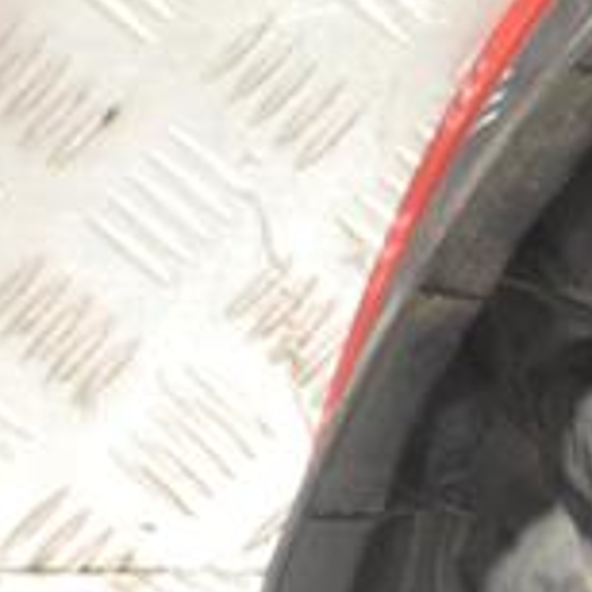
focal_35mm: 238
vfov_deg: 7.4
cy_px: 269
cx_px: 953
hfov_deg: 7.2
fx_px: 4605
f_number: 5.6
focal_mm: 48
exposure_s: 1/30
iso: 900
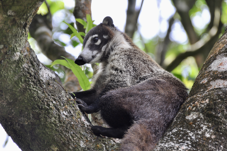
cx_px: 114
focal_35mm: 292
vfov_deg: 4.7
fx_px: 1842
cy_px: 76
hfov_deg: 7.1
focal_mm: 195
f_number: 5.3
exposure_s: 1/250
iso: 560
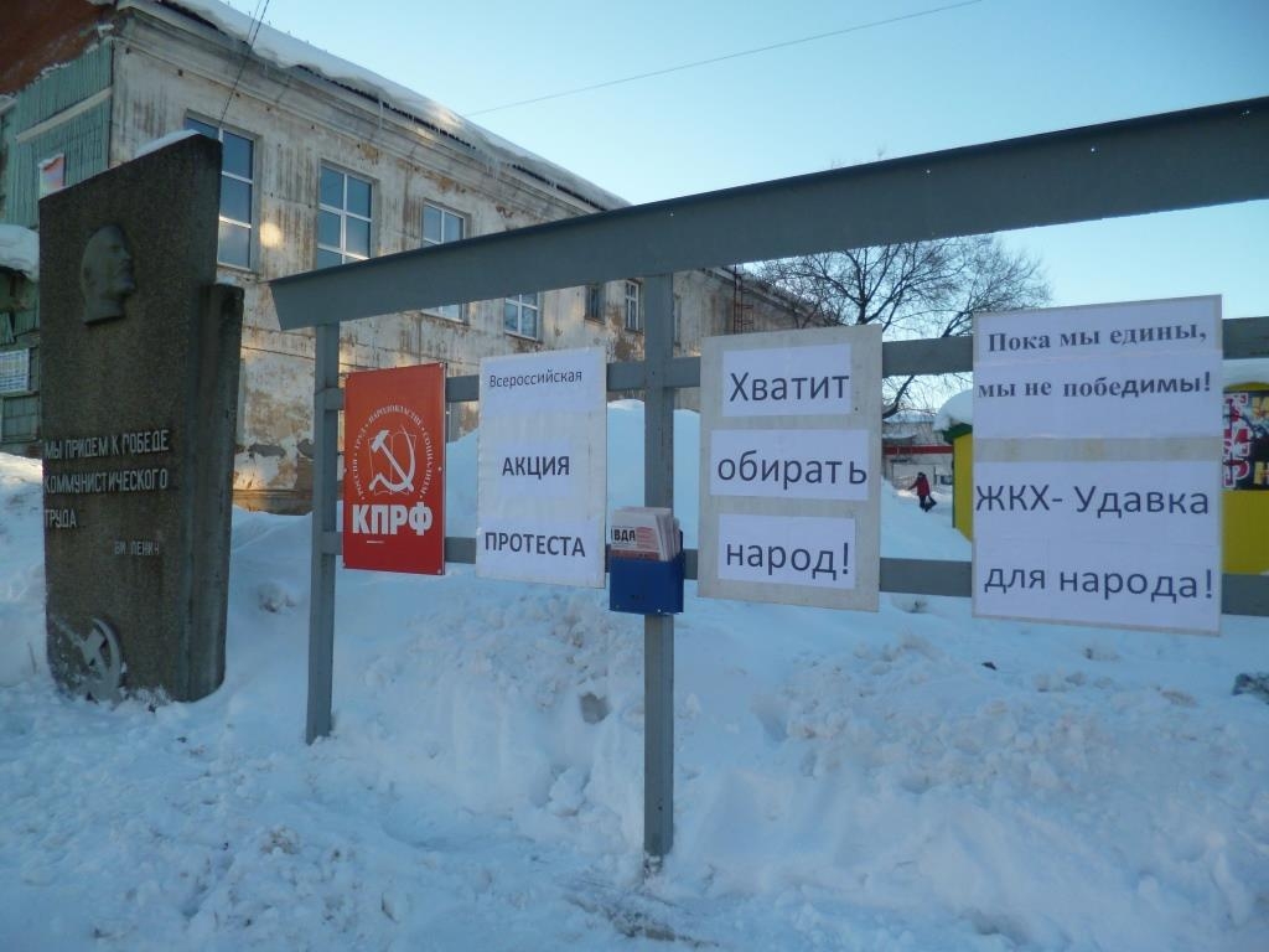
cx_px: 634
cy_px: 476
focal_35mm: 24
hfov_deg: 71.6
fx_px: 880
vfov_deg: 56.8
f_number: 2.5
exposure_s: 1/500
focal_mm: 4.3
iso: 100
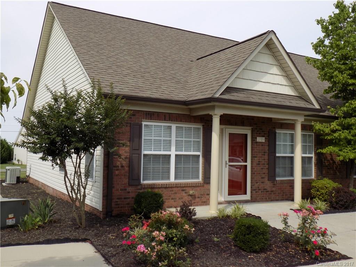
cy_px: 134
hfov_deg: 54.0
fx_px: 350
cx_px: 178
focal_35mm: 34
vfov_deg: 41.8
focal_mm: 6.1
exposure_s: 1/640
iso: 80
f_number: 3.4
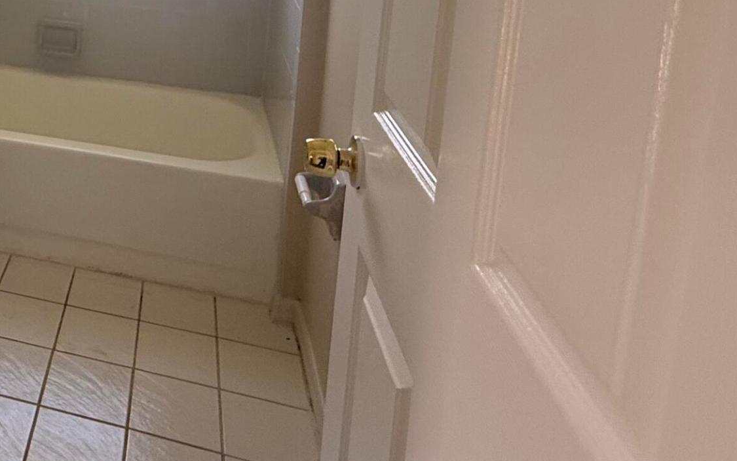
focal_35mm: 38
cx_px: -64
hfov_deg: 41.6
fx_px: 763
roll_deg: +0.4
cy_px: -70
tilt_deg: -6.7
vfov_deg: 29.6
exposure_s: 1/99
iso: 80
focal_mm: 2.22
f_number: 2.2
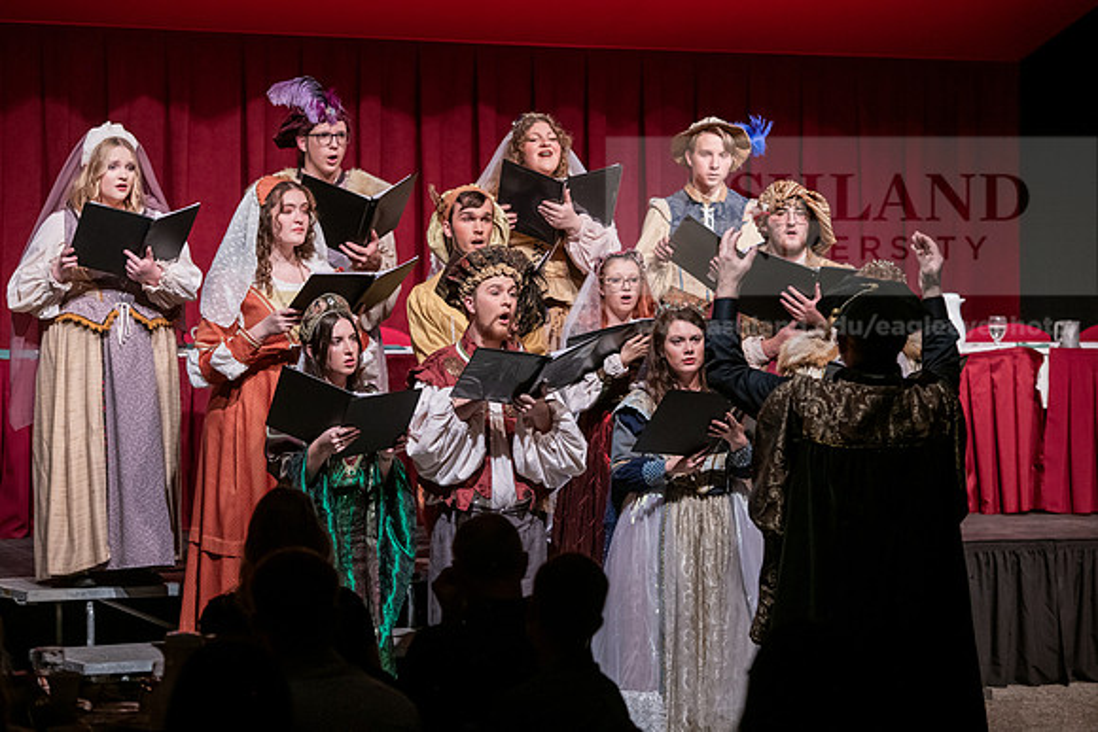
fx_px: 3417
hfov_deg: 18.3
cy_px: 366
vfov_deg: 12.2
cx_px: 549
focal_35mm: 112
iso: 2000
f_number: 4
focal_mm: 112
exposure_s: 1/200
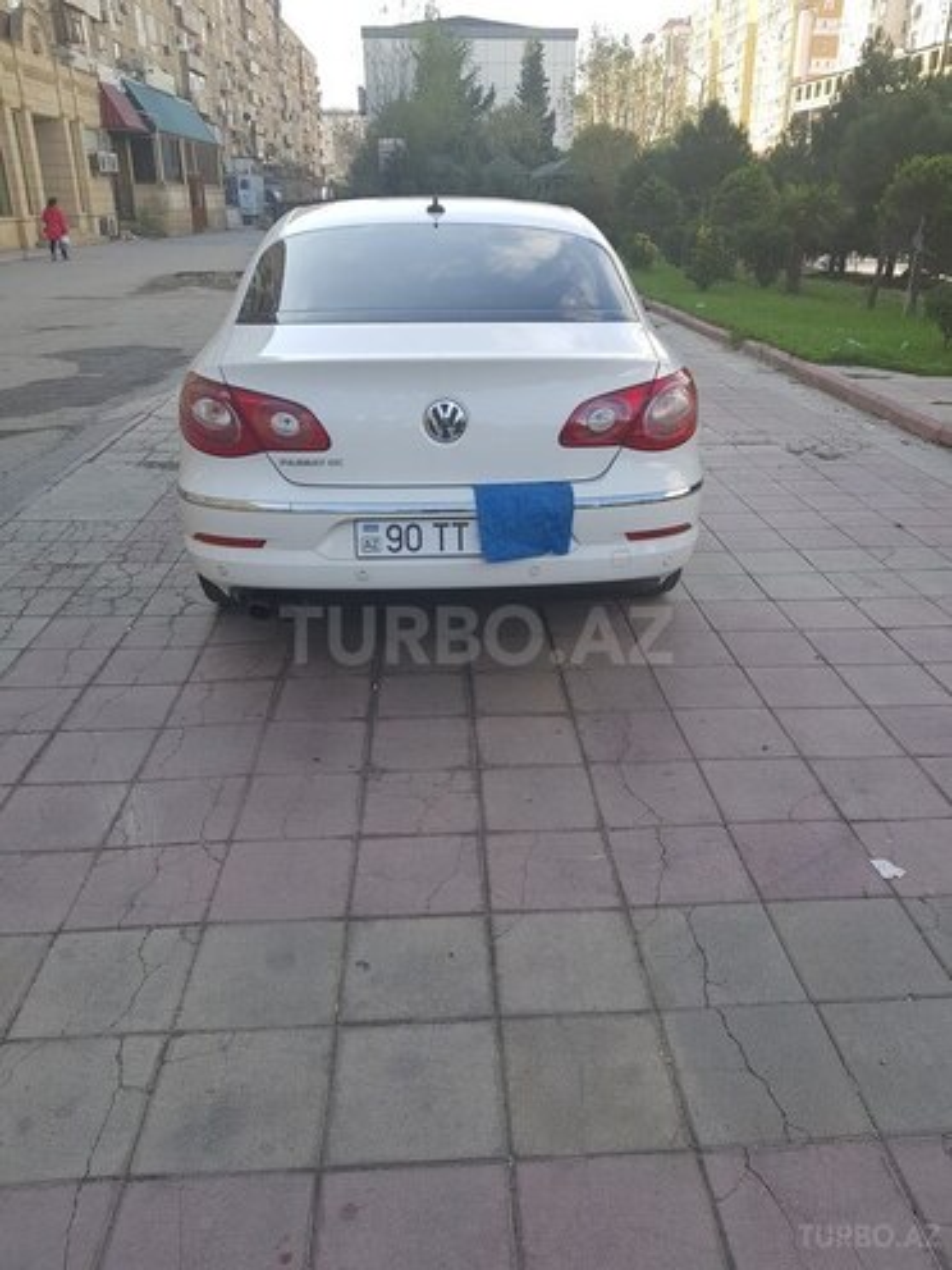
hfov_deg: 53.1
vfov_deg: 67.3
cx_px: 476
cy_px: 635
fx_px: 953
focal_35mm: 26
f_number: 1.7
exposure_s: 1/586
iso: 40
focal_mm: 4.2
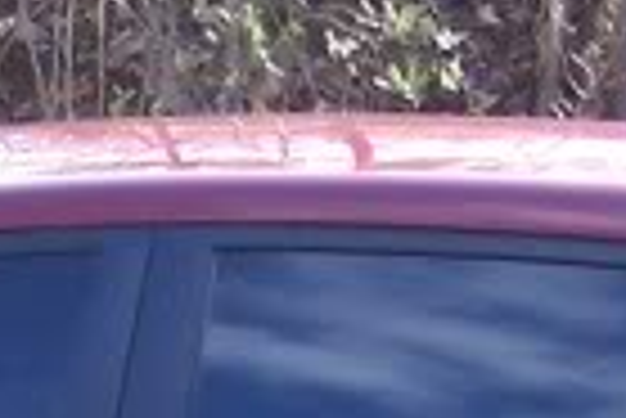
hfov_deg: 7.0
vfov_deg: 4.6
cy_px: 926
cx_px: -257
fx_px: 5065
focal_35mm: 291
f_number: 2.8
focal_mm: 8
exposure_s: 1/250
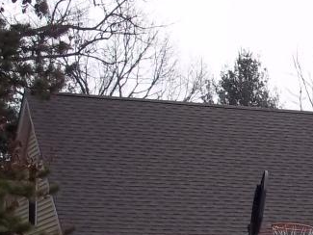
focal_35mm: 145
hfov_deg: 12.9
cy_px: 248
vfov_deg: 10.1
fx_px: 1312
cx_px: 474
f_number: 3.5
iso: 80
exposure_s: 1/250
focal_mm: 8.2
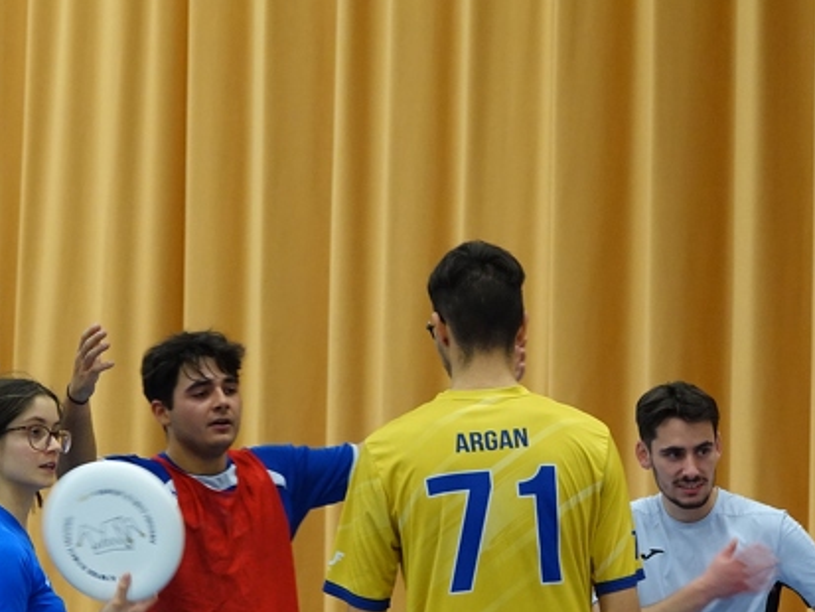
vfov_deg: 5.1
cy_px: 458
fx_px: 6900
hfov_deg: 6.8
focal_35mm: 293
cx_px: 379
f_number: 4
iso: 800
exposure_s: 1/30
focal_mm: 58.29
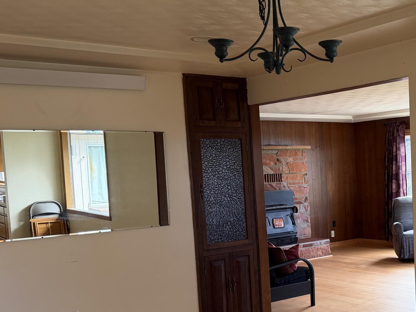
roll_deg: +2.8
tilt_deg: -5.5
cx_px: 355
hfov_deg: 36.4
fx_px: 601
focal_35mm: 50
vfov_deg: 28.8
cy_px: 218
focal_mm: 6.76
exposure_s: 1/211
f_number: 1.78
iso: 200
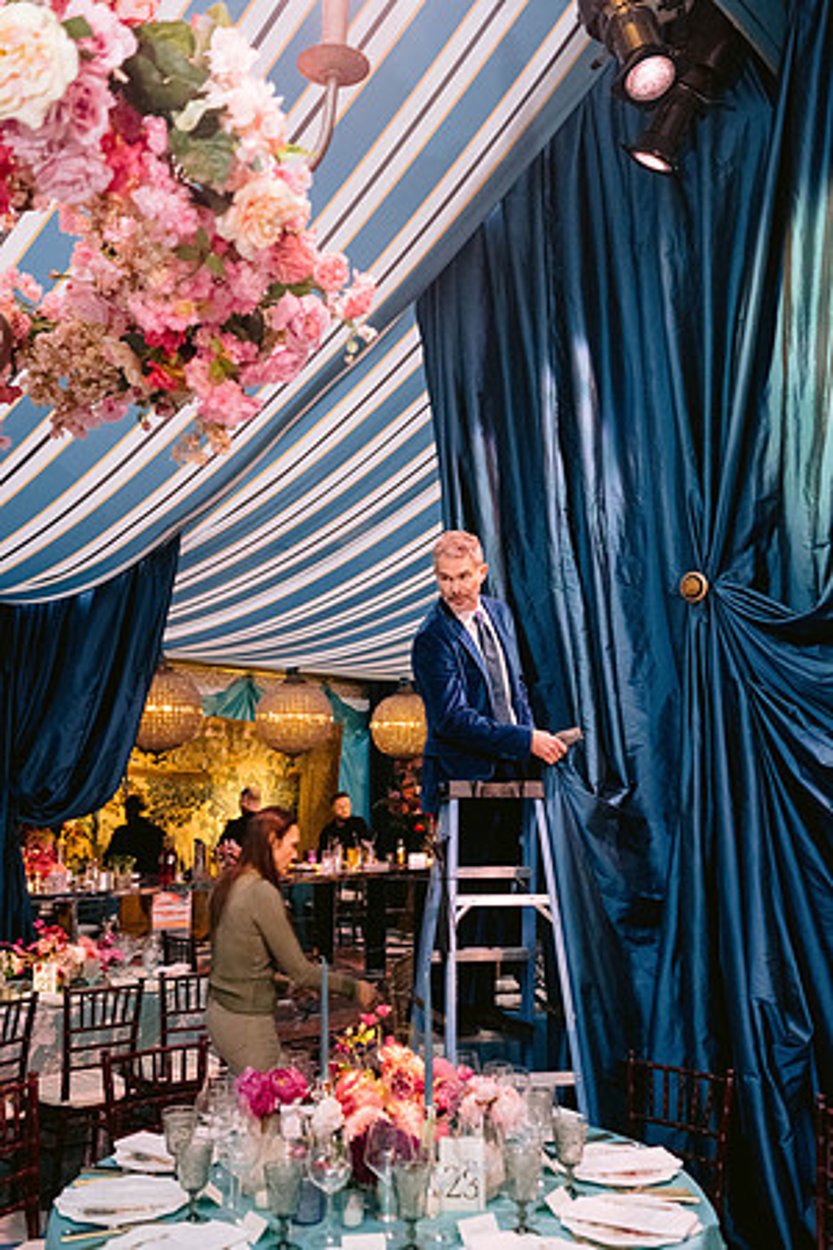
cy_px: 625
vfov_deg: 54.4
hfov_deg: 37.9
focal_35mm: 35
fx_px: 1215
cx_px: 416
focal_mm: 35
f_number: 2.8
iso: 3200
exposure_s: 1/100
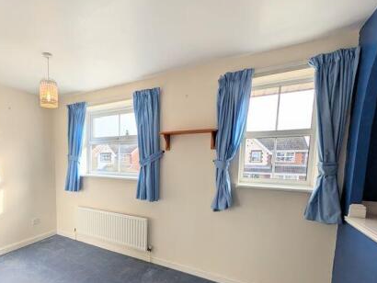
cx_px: 125
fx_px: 185
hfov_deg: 87.6
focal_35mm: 17
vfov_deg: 73.5
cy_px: 178
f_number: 1.7
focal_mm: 2.02
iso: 56
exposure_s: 1/781
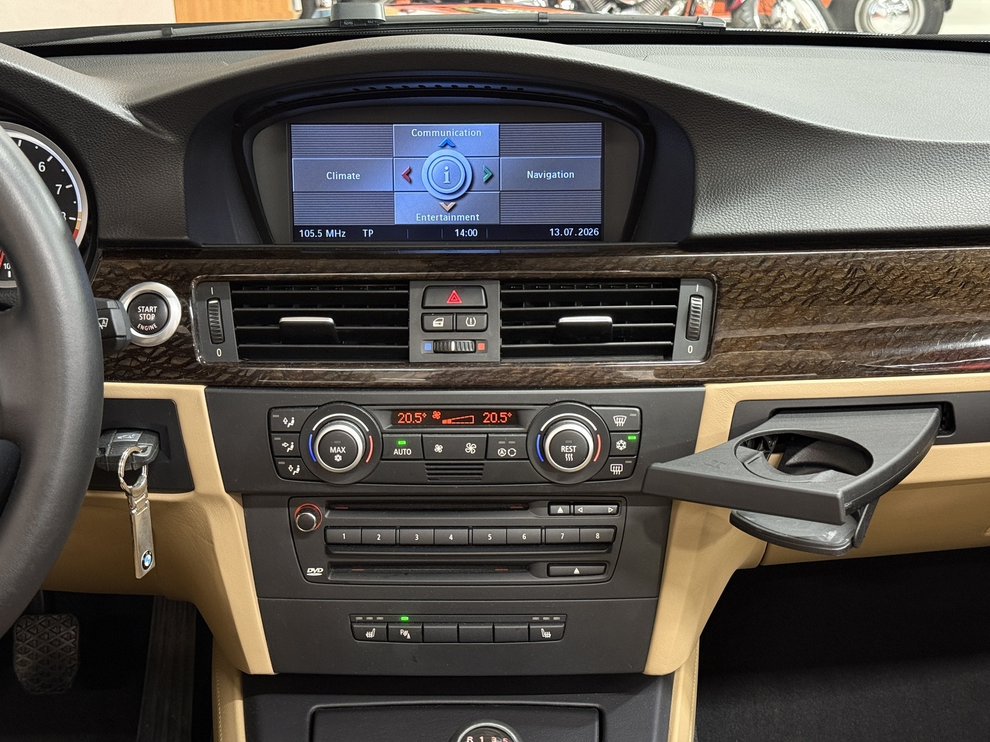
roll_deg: +0.8
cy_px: 371
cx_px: 495
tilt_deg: -20.6
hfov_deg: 39.7
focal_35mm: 48
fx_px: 1373
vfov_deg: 30.3
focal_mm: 6.76
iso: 320
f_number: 1.78
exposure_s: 1/36
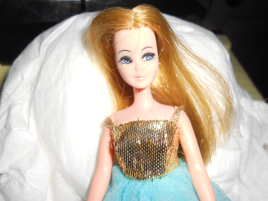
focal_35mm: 32
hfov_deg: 56.8
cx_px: 134
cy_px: 100
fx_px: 248
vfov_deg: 44.2
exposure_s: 1/25
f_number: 8.8
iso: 80
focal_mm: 5.8
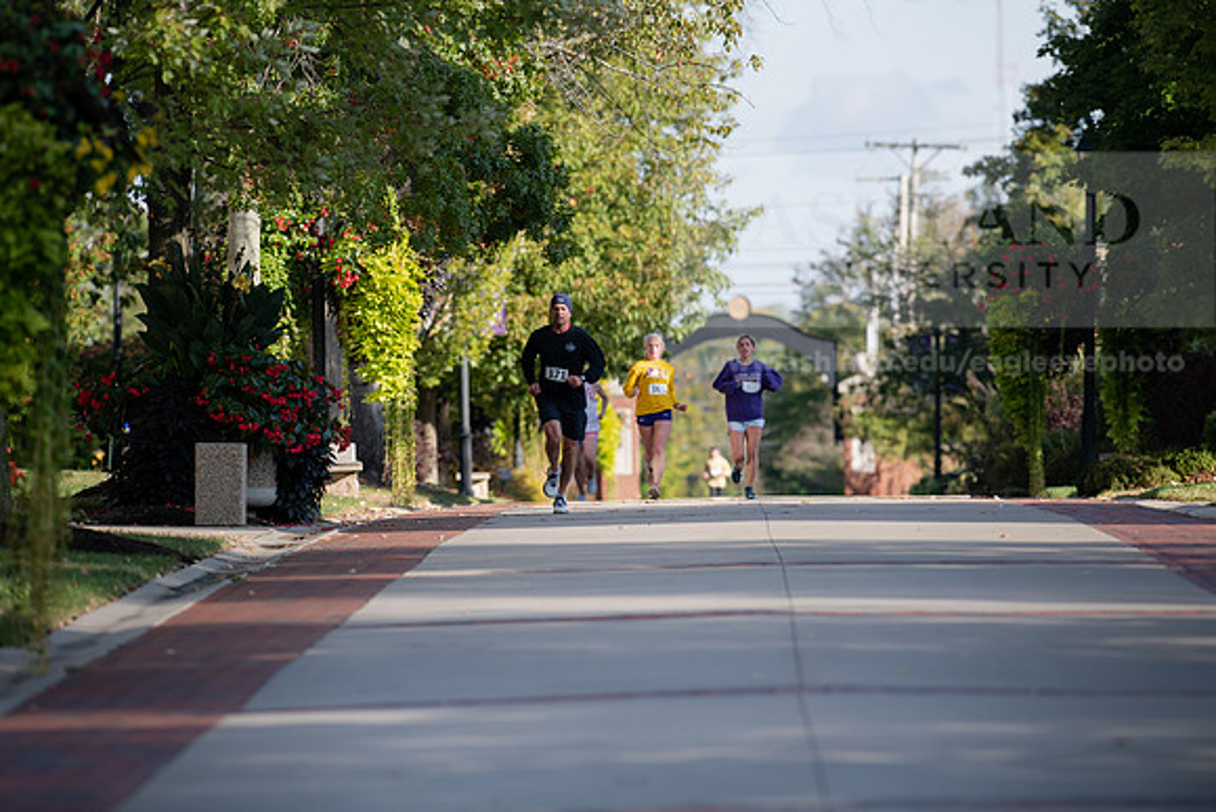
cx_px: 608
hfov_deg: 6.9
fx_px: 10135
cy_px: 406
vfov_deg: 4.6
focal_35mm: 300
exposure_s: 1/640
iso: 200
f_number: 4.5
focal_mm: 300
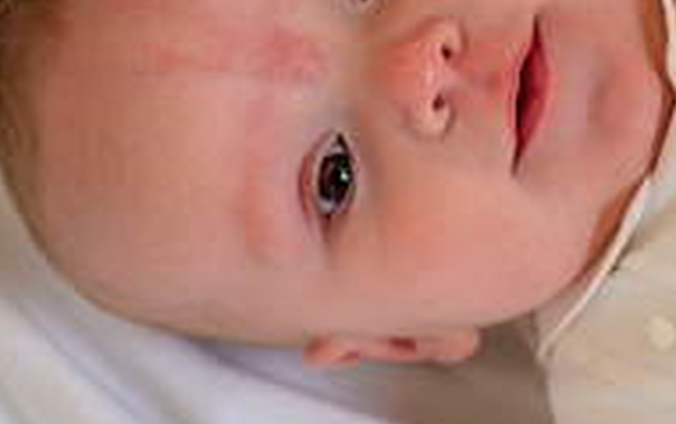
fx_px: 4019
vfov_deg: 6.0
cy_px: 132
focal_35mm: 218
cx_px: 765
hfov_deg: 9.5
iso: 250
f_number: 4.5
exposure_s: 1/200
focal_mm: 70
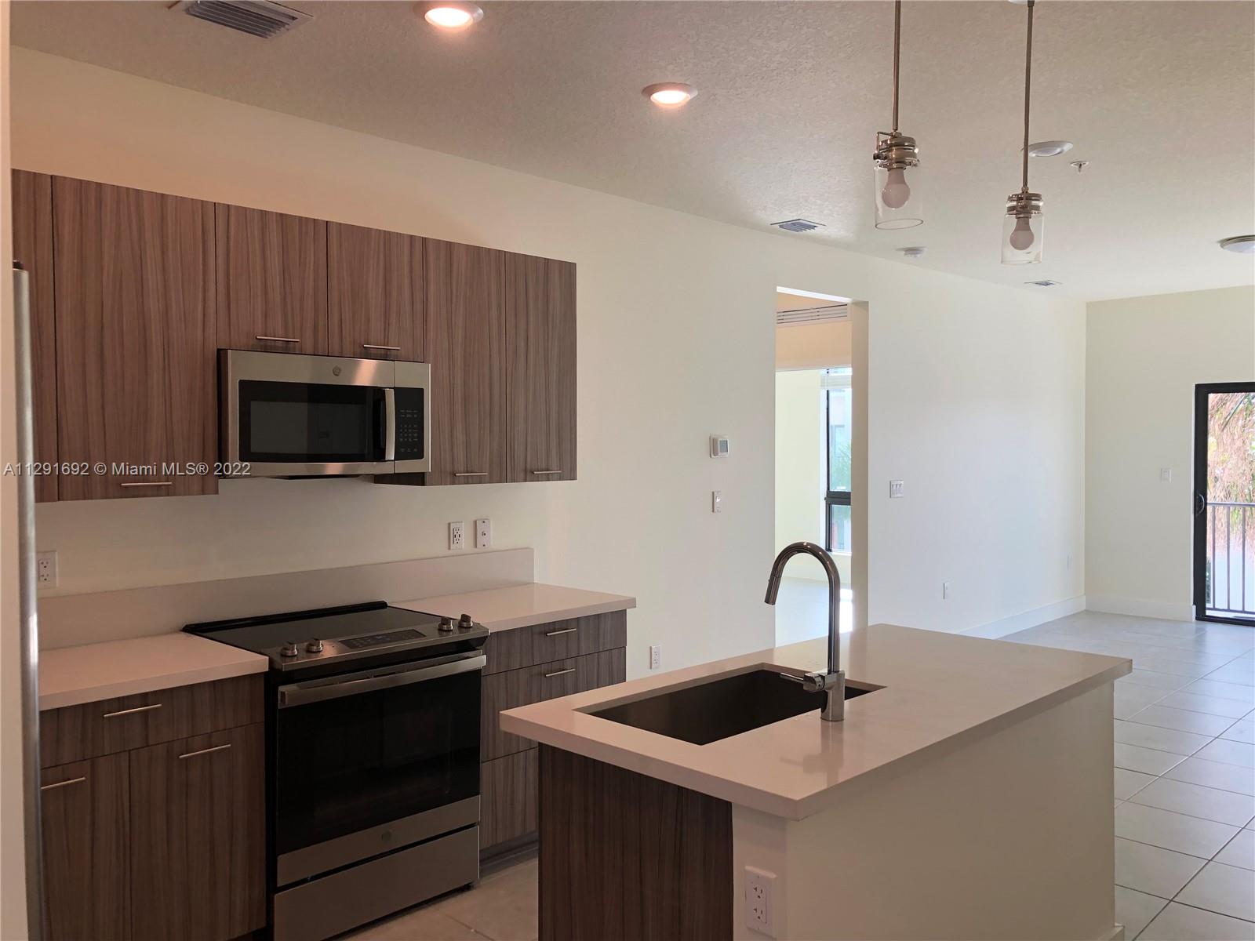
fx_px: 1015
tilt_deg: -2.2
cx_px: 628
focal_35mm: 28
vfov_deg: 49.7
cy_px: 470
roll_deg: +0.4
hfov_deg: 63.4
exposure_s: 1/120
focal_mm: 3.99
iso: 40
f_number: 1.8
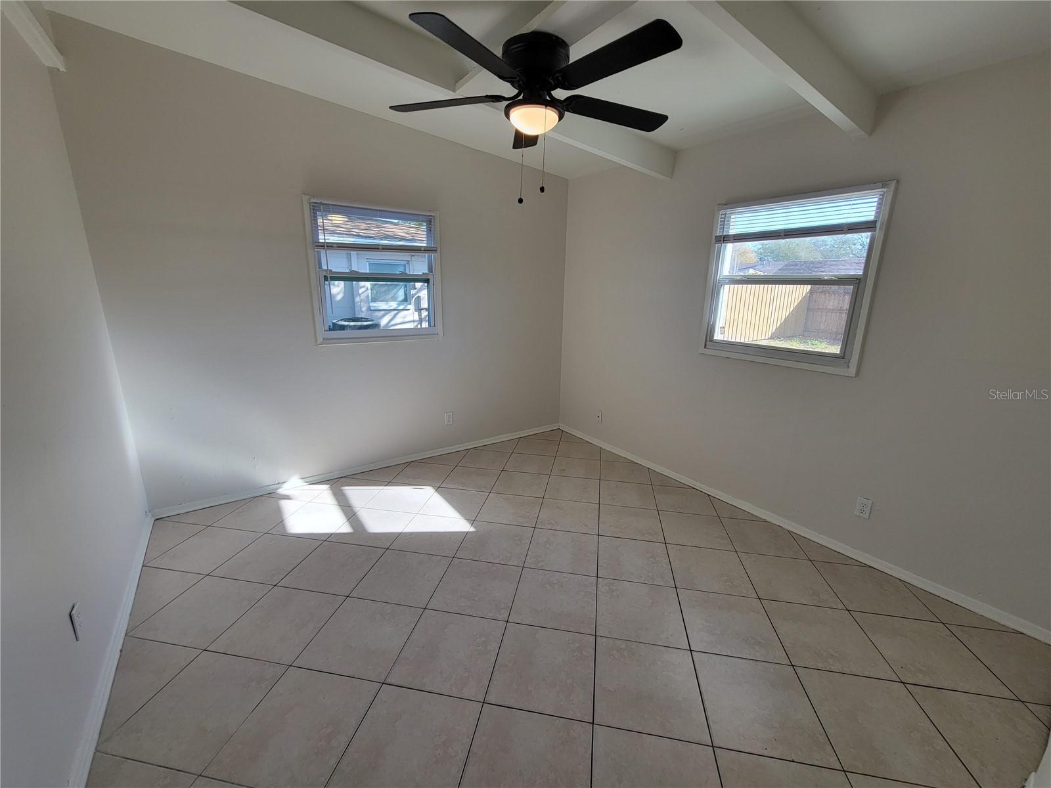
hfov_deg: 106.2
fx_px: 395
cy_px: 394
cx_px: 526
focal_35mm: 13
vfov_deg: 89.9
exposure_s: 1/120
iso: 64
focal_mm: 2.2
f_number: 2.2
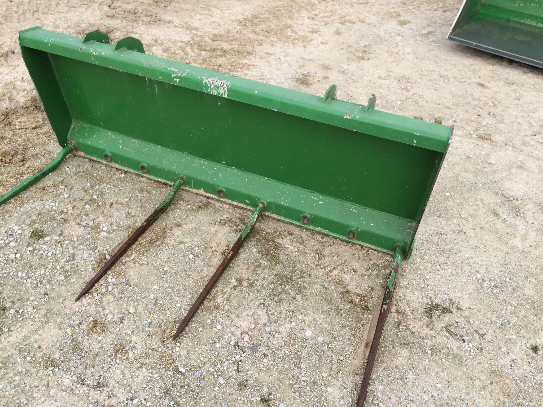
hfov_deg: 61.7
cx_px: 272
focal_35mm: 29
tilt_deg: -39.4
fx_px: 455
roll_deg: -3.6
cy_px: 204
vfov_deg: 48.2
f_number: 2.2
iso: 32
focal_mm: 4.15
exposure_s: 1/805
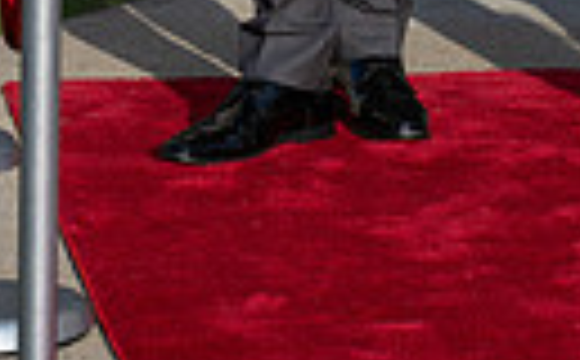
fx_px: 4953
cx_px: 486
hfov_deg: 6.7
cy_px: -644
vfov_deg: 4.0
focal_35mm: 314
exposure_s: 1/2000
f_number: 5
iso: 320
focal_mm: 88
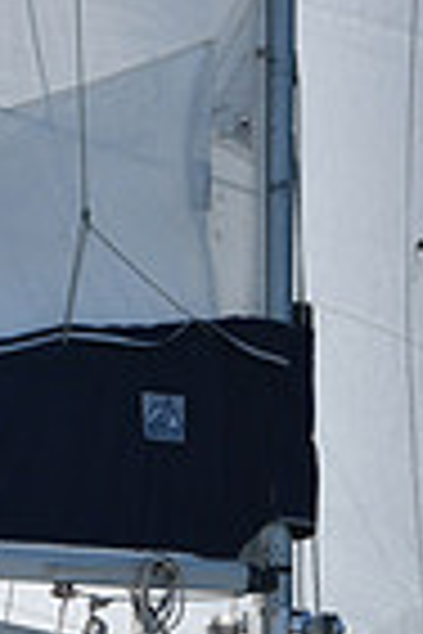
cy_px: 798
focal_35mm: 761
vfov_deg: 2.7
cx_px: 202
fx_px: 13412
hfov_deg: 1.8
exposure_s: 1/1000
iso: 320
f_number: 5.6
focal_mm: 185
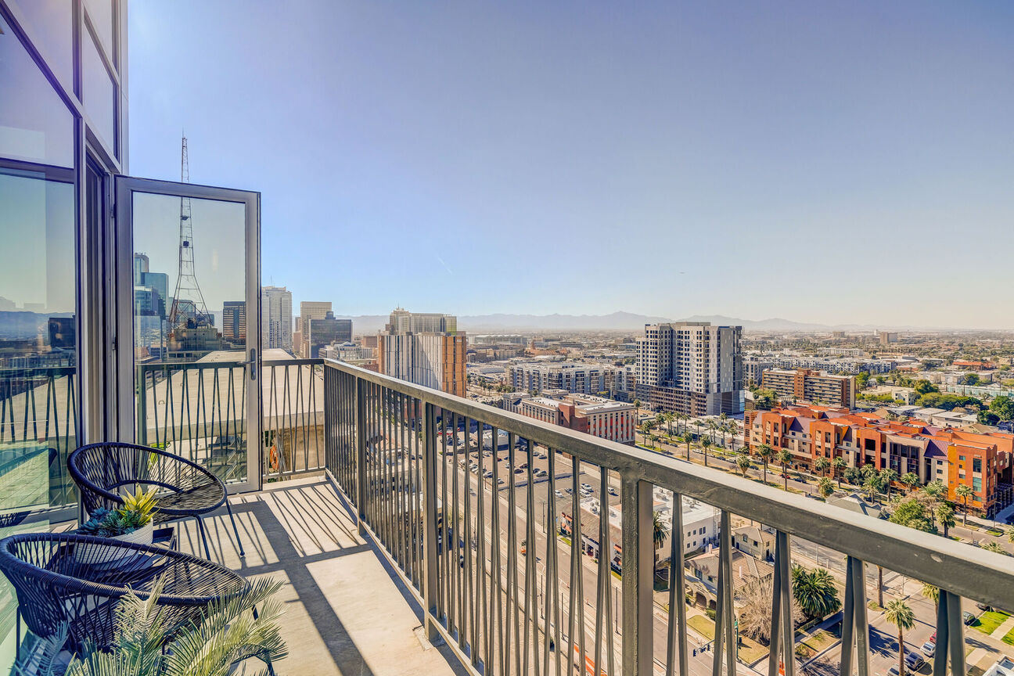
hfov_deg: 100.4
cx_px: 507
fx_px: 422
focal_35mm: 15
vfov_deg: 77.3
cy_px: 338
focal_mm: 10
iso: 160
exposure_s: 1/900
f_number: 5.6
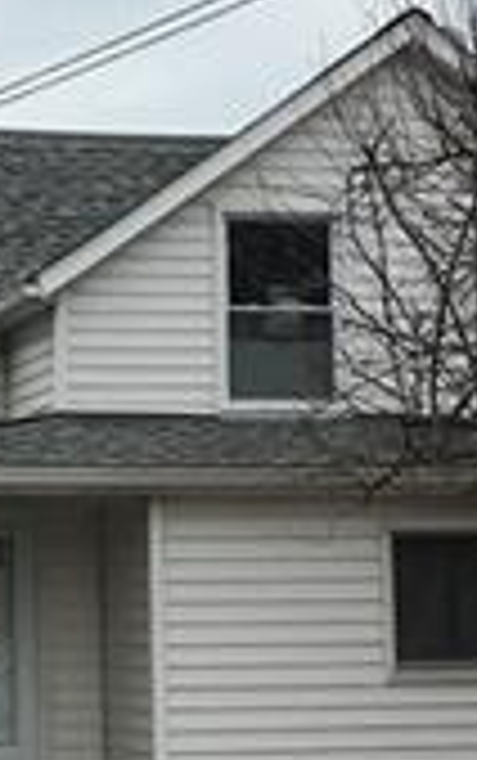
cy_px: 495
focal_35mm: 135
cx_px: 76
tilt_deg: +3.8
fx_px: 2801
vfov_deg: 15.4
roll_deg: +1.0
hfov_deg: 9.7
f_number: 1.8
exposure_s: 1/709
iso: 20
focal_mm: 3.99
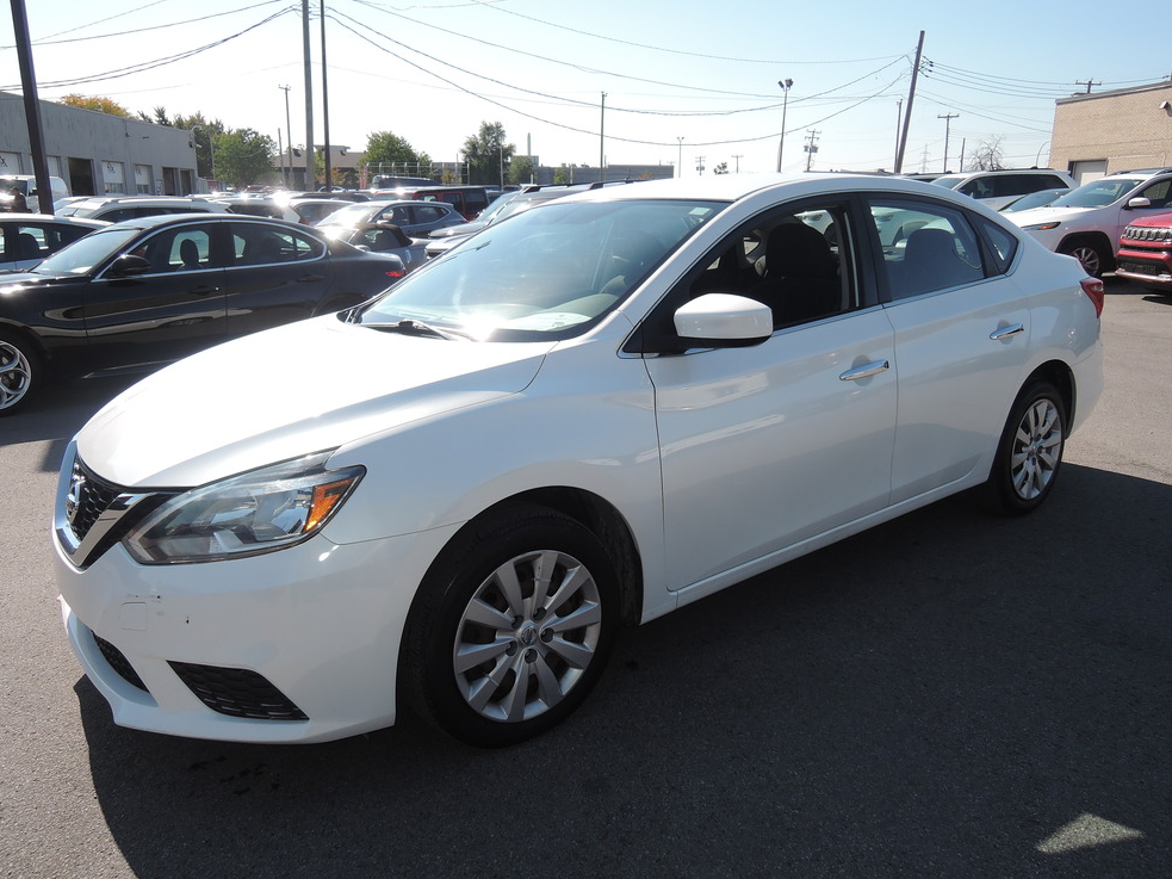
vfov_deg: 54.9
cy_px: 429
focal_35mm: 25
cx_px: 576
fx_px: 846
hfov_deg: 69.4
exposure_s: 1/1000
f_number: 2.8
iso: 80
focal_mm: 5.1
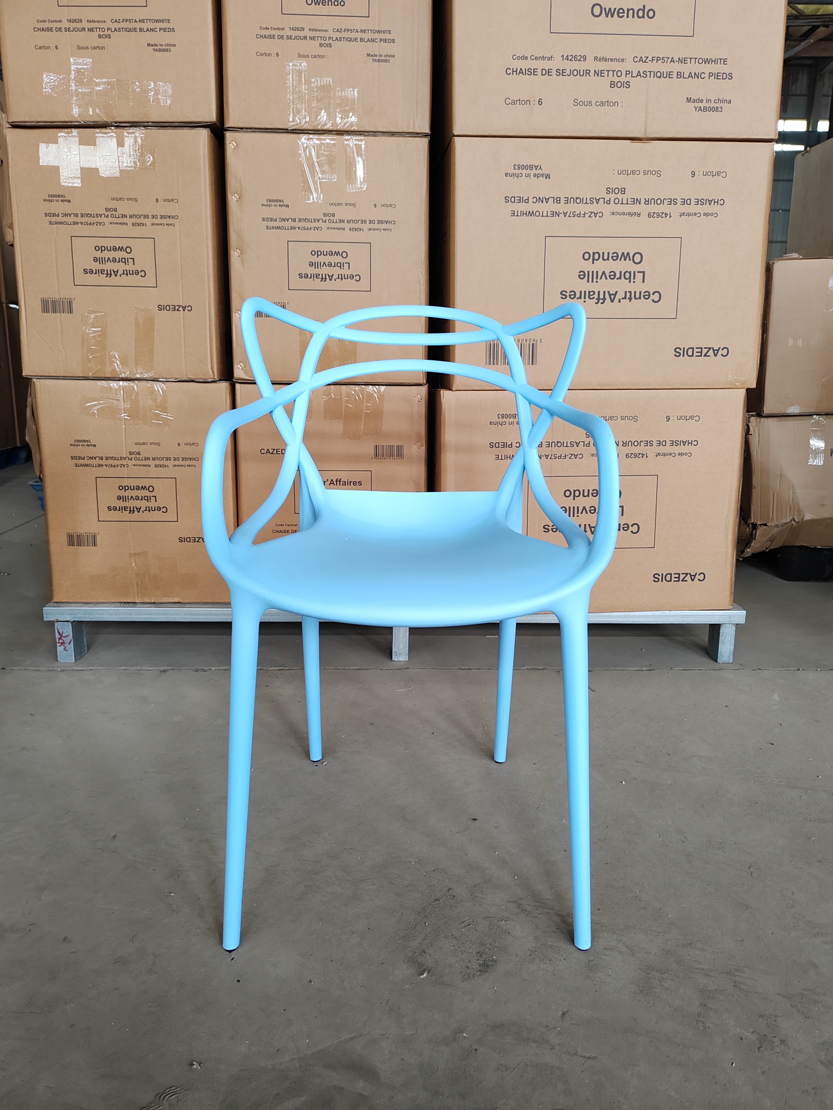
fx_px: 866
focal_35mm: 27
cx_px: 416
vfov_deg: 65.3
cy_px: 555
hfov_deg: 51.4
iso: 1009
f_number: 1.8
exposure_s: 1/100
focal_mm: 6.14
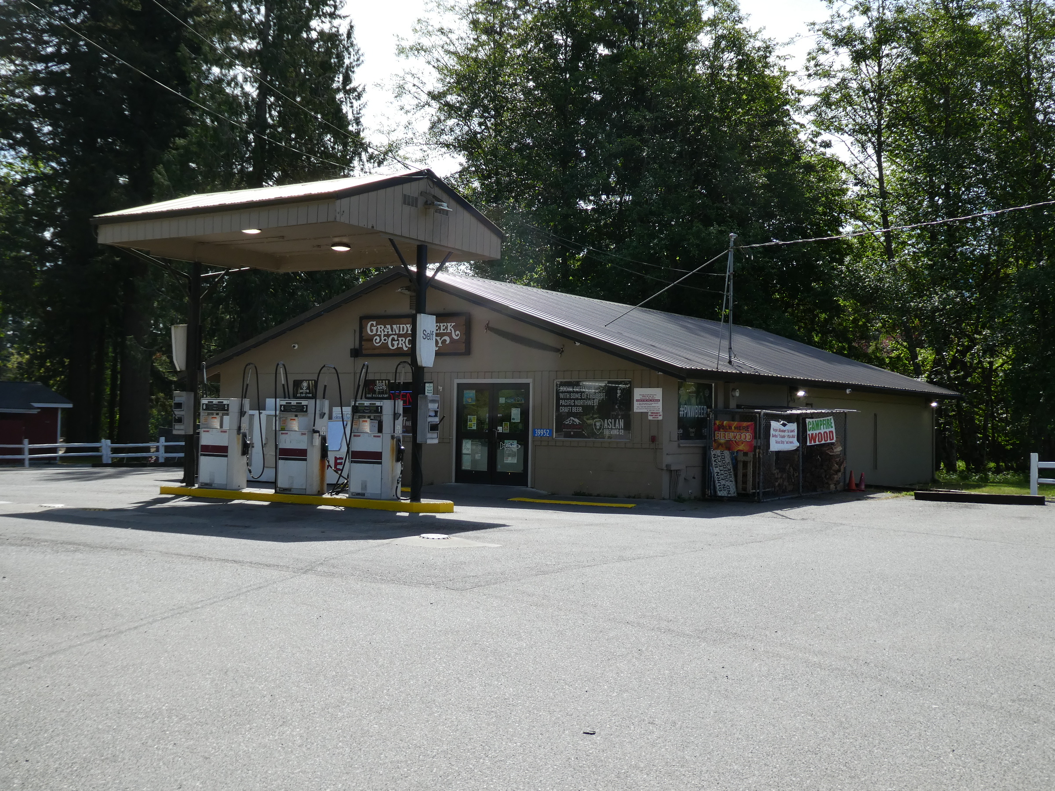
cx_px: 528
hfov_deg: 46.8
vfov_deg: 36.0
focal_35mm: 40
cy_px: 396
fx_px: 1219
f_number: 3.8
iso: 80
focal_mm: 7.2
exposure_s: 1/500
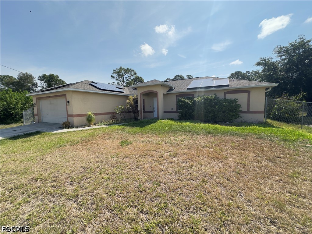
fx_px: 126
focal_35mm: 14
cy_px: 117
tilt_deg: -6.0
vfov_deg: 85.7
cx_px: 156
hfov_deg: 102.1
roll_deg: +0.6
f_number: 2.2
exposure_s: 1/1667
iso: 50
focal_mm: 2.22
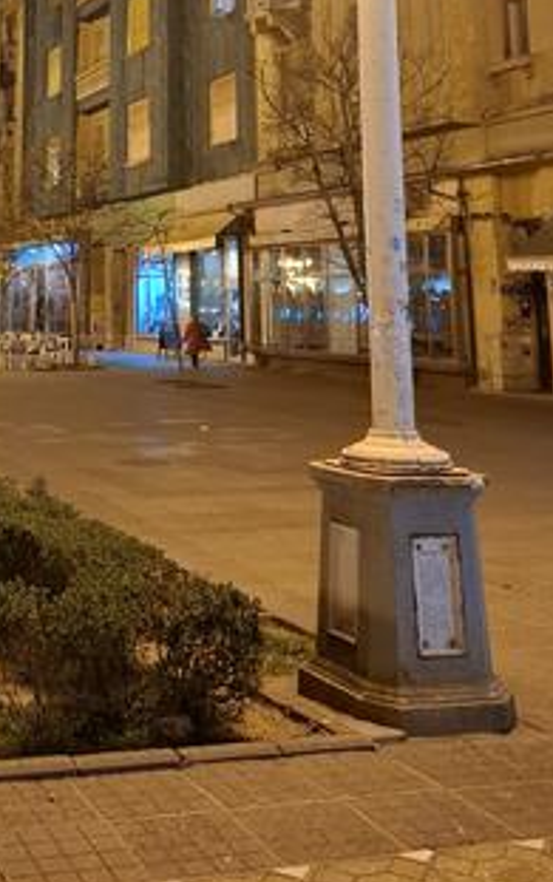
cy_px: 94
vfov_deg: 39.6
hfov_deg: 26.4
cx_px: 34
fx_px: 1131
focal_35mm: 47
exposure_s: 1/25
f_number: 1.8
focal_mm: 5.54
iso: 500
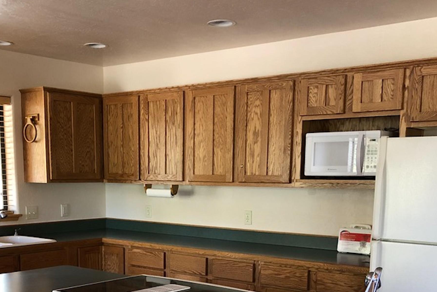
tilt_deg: -8.0
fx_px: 595
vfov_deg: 26.5
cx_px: 186
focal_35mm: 49
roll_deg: +0.6
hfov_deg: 40.2
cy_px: 271
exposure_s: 1/15
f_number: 1.8
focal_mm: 3.99
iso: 64
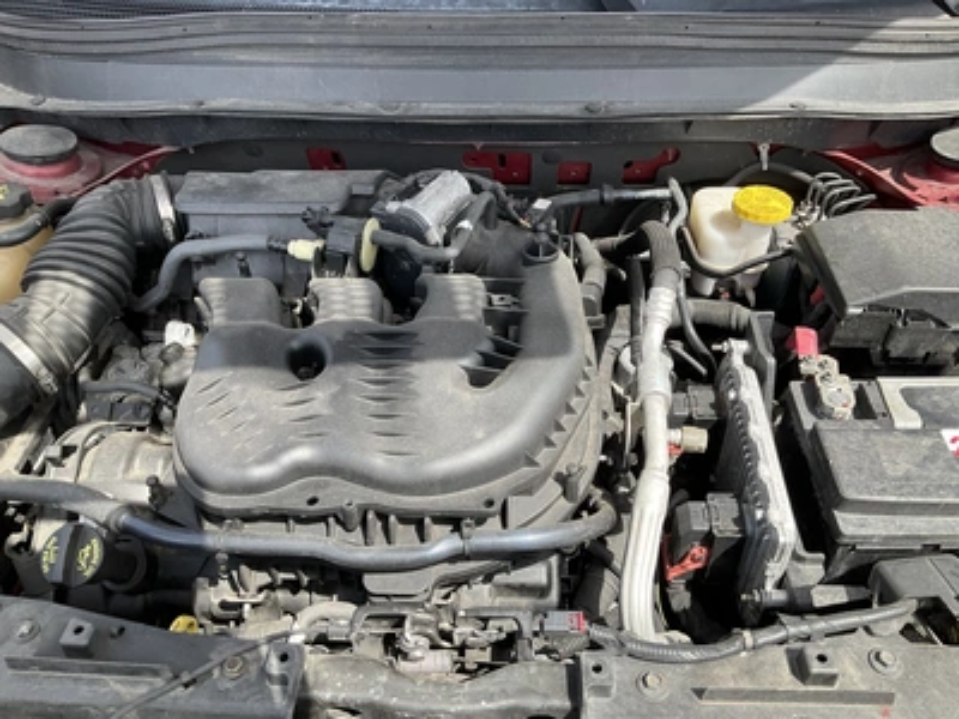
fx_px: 803
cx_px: 480
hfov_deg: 61.7
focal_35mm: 29
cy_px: 360
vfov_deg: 48.2
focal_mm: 3
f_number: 1.8
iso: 25
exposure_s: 1/312
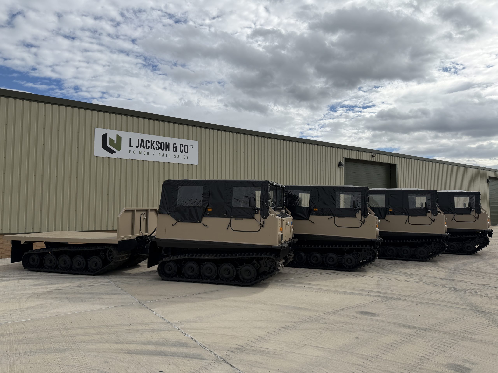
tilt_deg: +4.6
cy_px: 186
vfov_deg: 56.8
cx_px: 249
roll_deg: +0.4
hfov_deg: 71.6
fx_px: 345
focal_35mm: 24
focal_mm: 6.76
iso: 80
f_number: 1.78
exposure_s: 1/7353
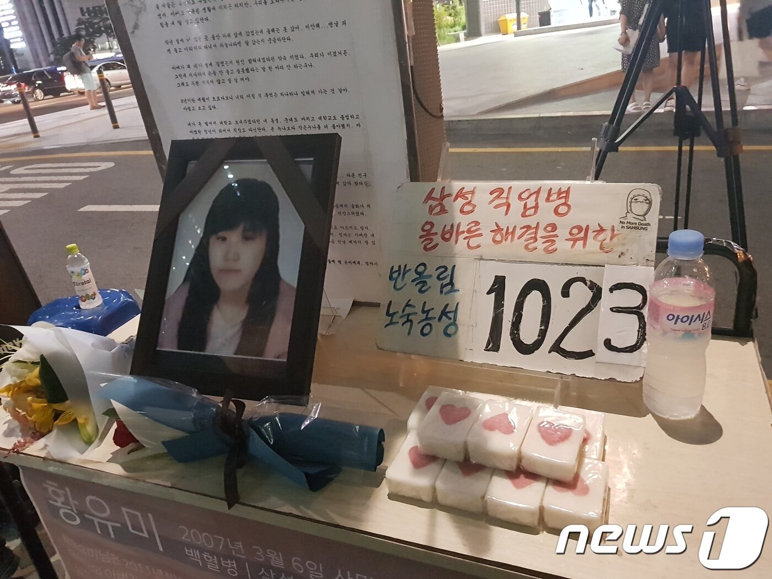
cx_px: 386
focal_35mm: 26
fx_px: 580
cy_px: 290
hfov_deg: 67.3
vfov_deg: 53.1
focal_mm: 4.2
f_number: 1.7
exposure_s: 1/17
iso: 800
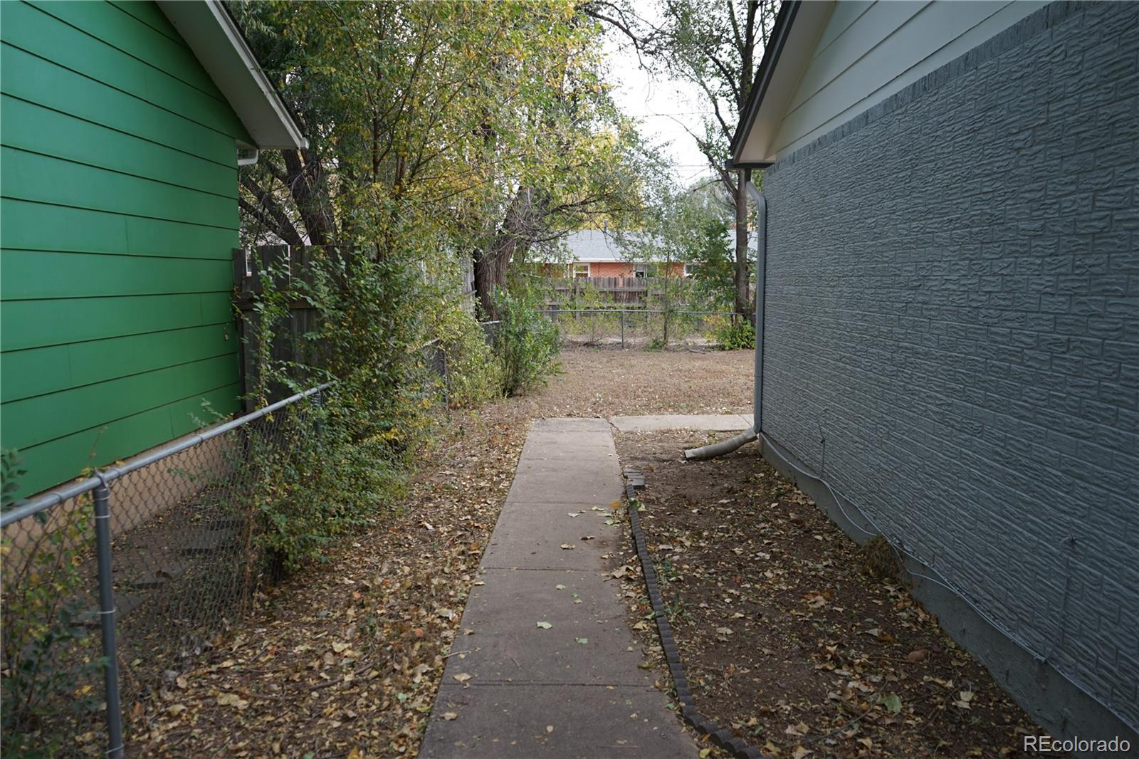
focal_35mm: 28
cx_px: 570
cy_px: 380
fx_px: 886
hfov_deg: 65.5
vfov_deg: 46.4
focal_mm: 28
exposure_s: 1/160
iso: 250
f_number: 4
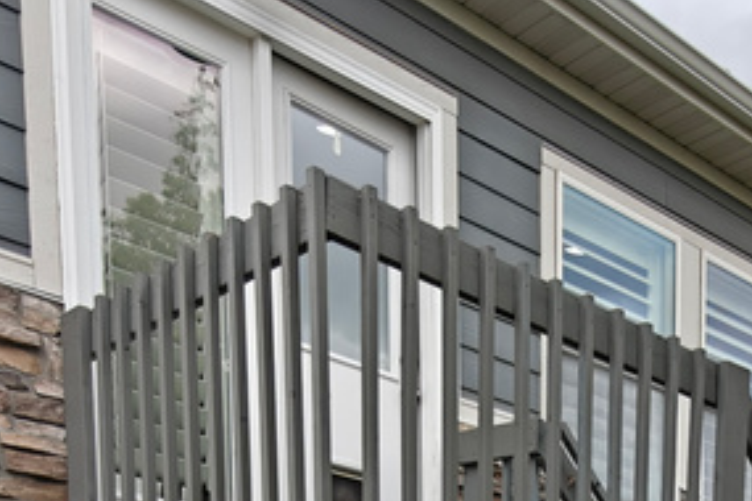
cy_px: 920
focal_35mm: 56
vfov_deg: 18.5
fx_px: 1170
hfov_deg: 34.4
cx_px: 612
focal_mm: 2.3
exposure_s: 1/200
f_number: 2
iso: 80
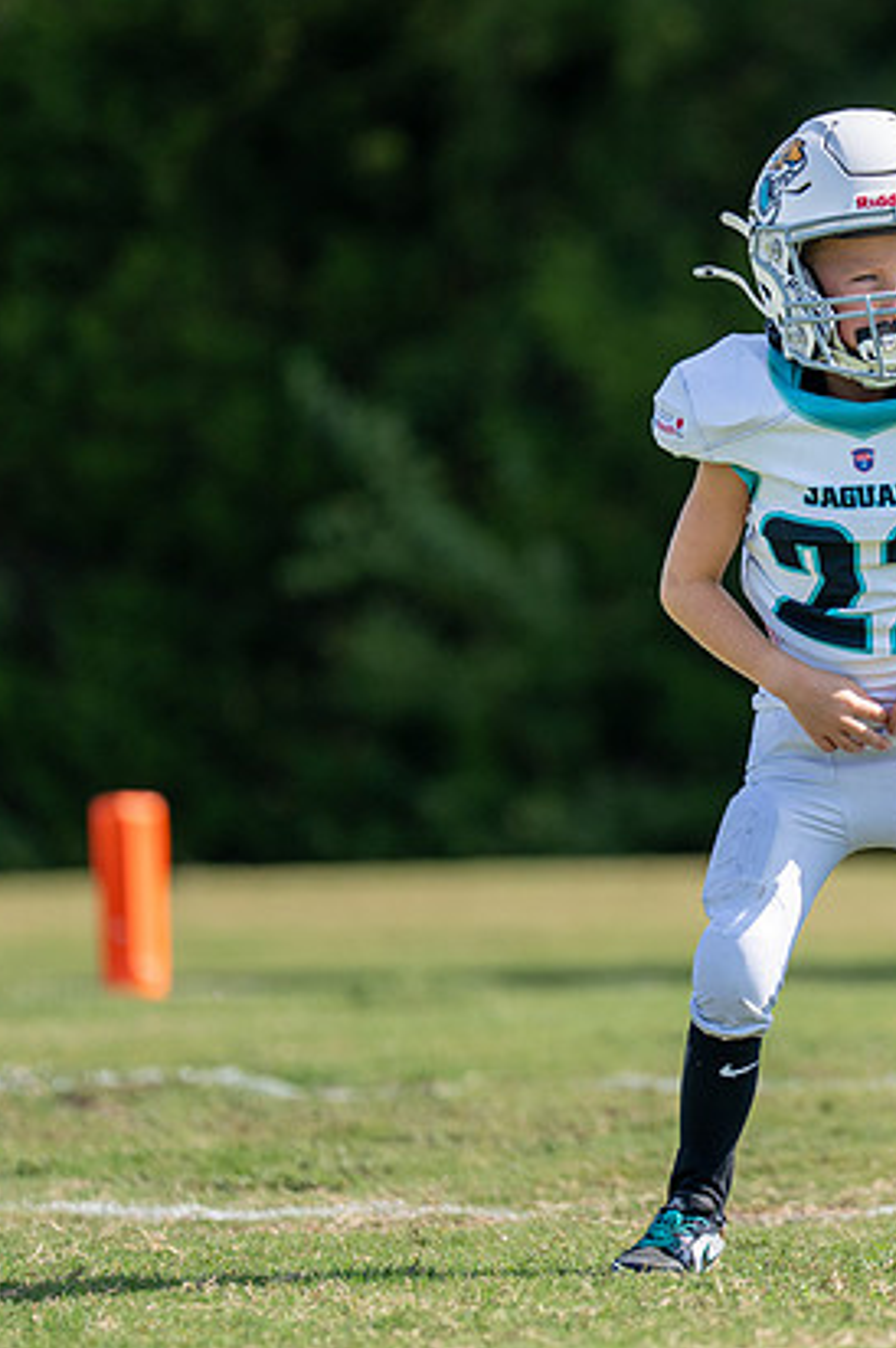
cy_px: 600
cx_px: 883
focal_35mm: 453
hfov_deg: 3.0
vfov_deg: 4.6
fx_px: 16939
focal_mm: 200
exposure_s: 1/2000
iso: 160
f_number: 2.8
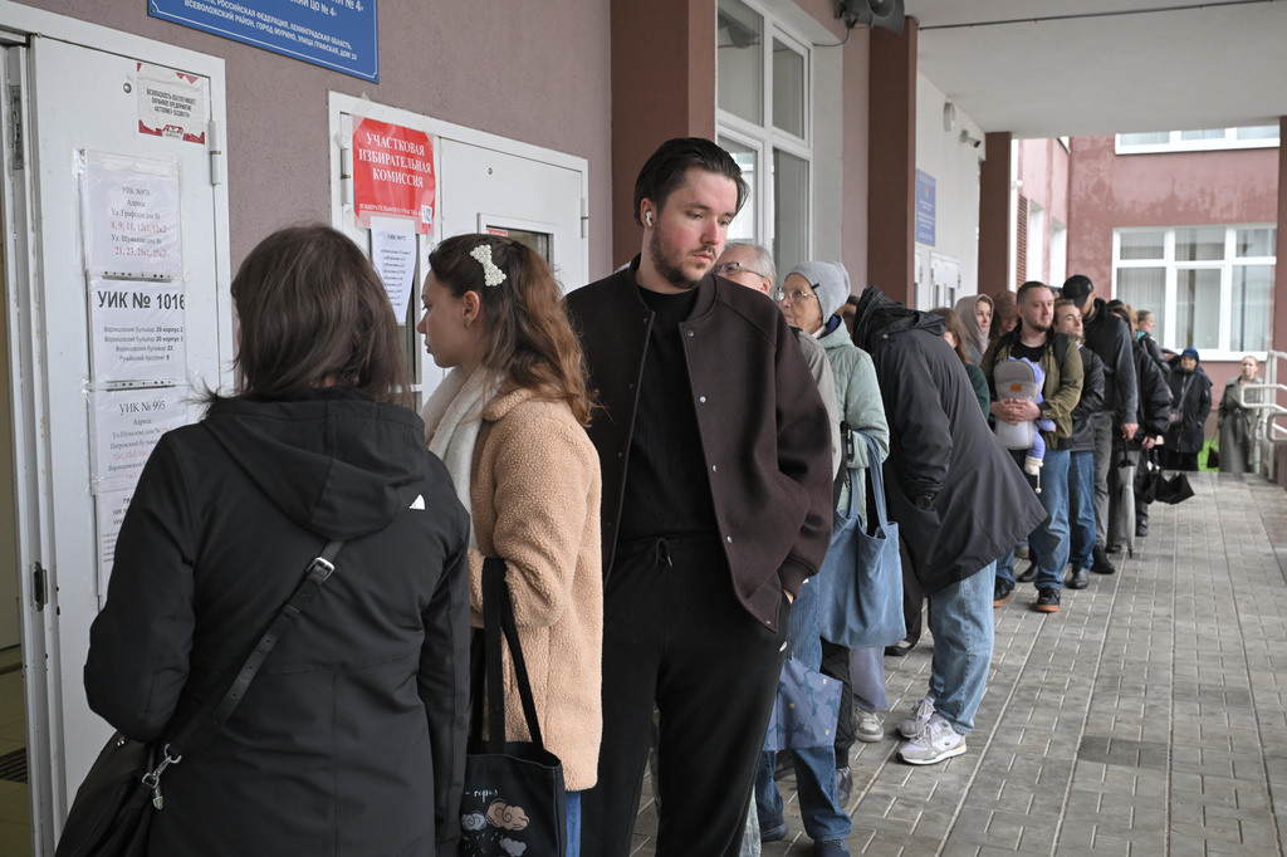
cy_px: 428
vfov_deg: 35.9
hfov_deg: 51.9
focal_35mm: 37
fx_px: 1322
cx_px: 644
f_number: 6.3
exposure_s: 1/250
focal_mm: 37
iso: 1250
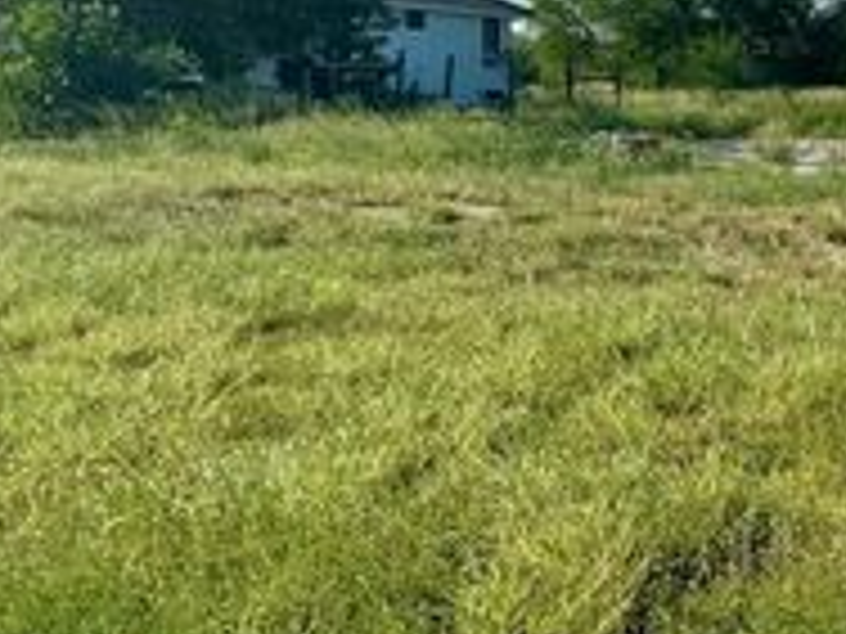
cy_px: 106
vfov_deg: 22.5
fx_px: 1564
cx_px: 932
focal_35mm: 64
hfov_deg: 27.6
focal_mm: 6.76
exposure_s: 1/7092
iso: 80
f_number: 1.78
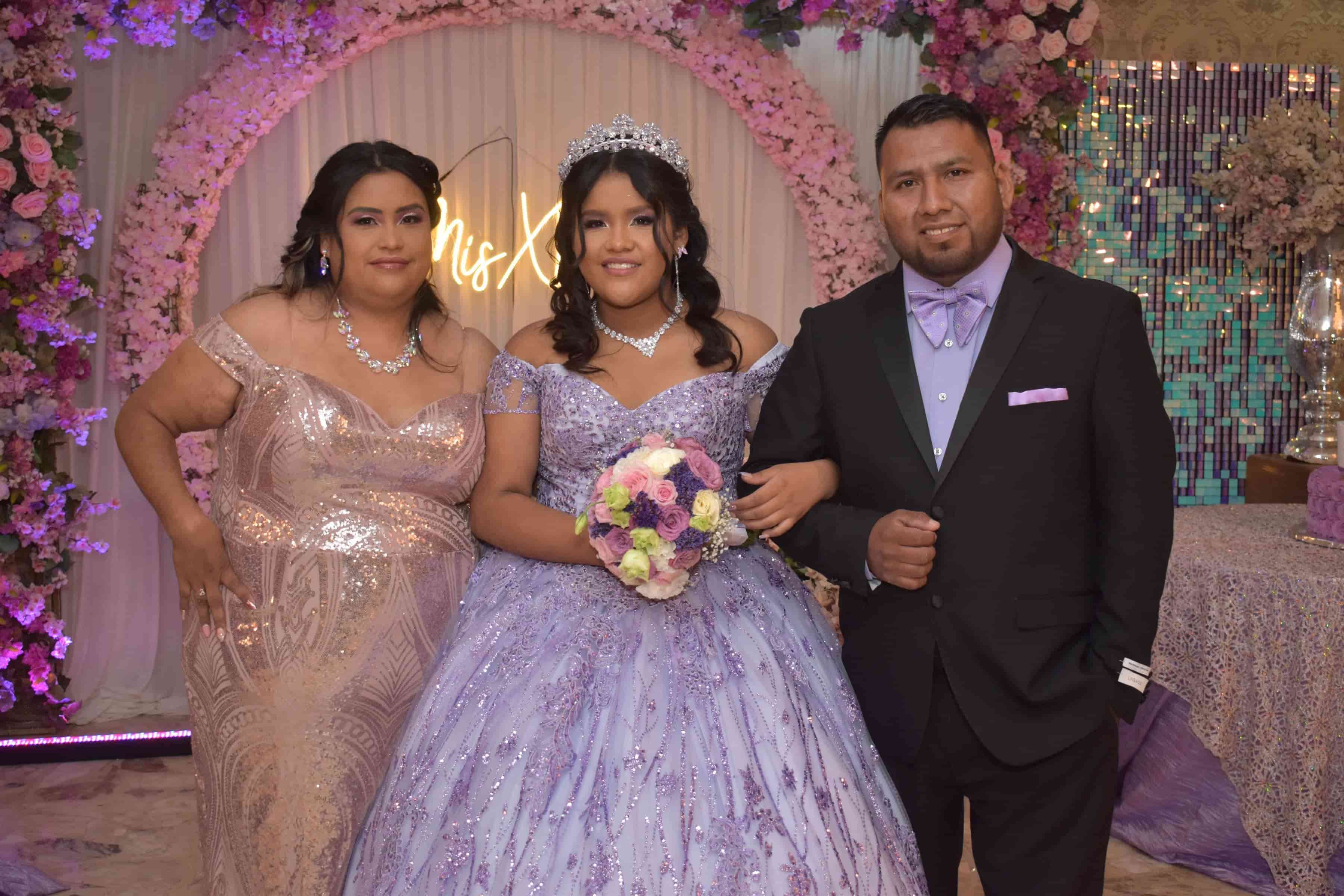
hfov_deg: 45.0
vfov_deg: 30.8
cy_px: 448
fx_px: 1624
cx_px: 672
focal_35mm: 44
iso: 800
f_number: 4.5
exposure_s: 1/60
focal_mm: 29
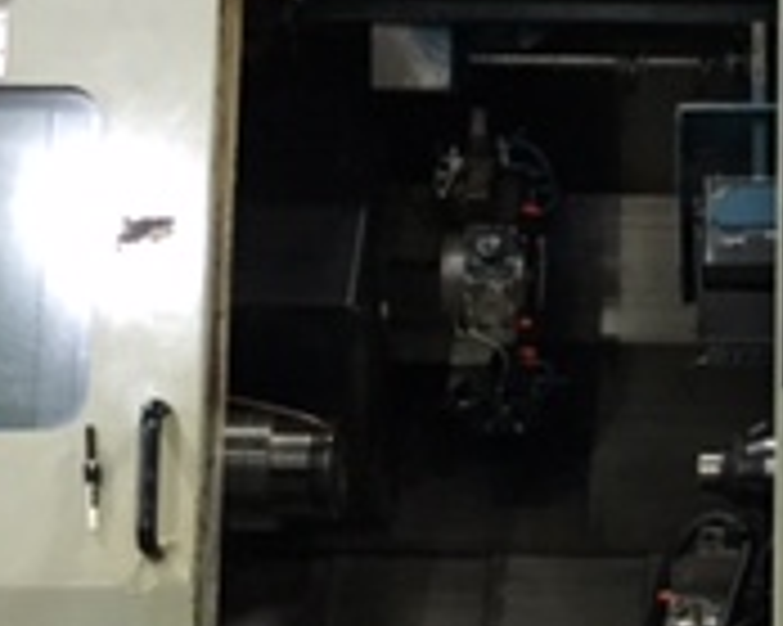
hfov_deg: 18.0
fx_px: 2409
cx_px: 801
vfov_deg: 14.7
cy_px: 549
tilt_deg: -5.6
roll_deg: -1.0
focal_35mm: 104
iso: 250
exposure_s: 1/30
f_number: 2.2
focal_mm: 4.15
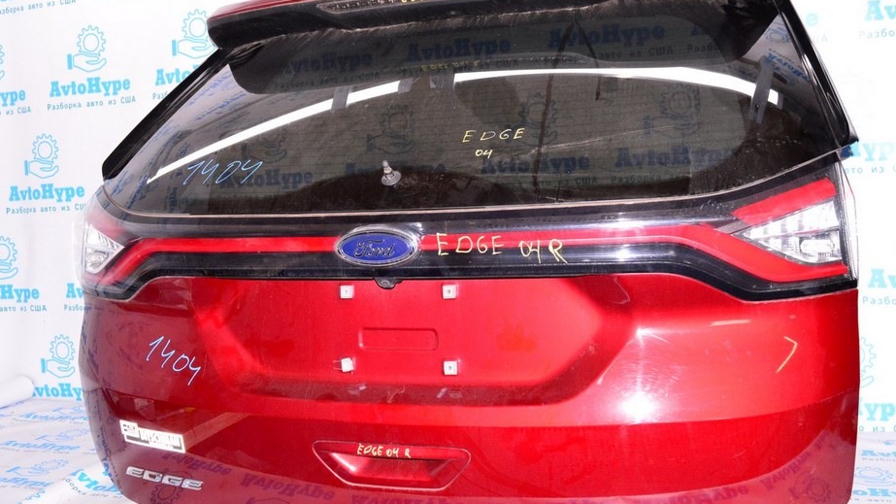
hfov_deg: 54.5
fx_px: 869
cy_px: 243
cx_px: 482
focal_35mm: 37
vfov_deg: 32.3
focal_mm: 21
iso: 1600
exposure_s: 1/200
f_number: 8
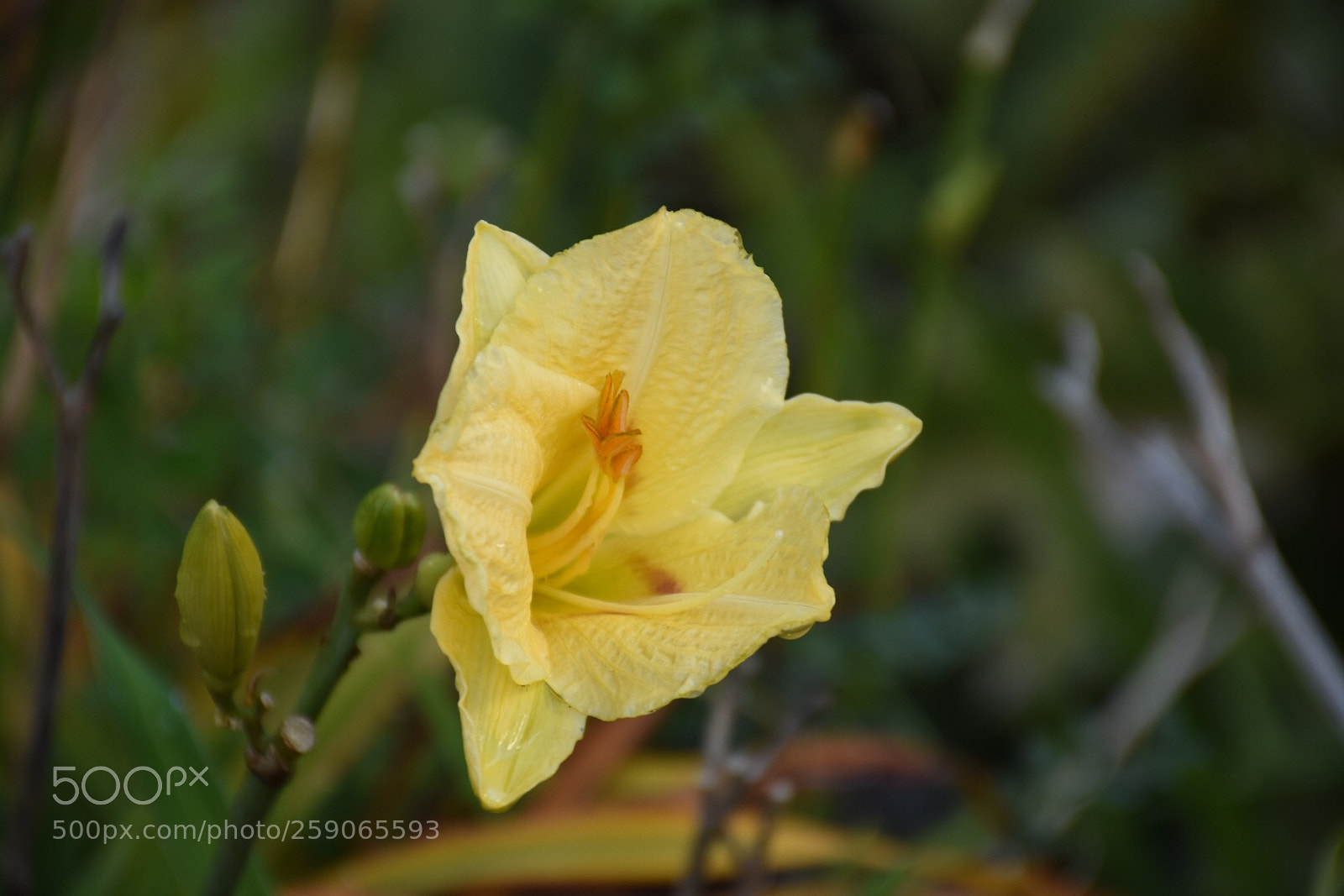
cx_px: 672
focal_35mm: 210
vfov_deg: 6.5
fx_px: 7840
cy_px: 448
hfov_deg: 9.8
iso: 200
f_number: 5.6
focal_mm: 140
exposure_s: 1/160
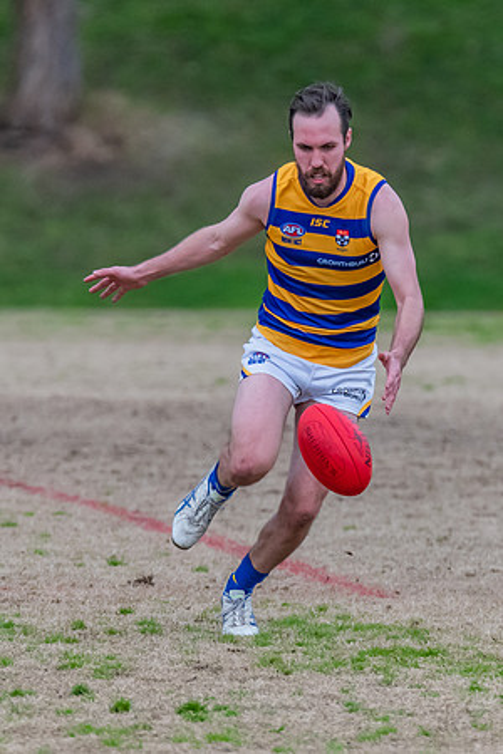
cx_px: 343
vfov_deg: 2.2
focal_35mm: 921
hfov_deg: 1.5
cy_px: 395
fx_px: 19294
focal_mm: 460
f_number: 6.3
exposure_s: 1/1600
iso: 3200
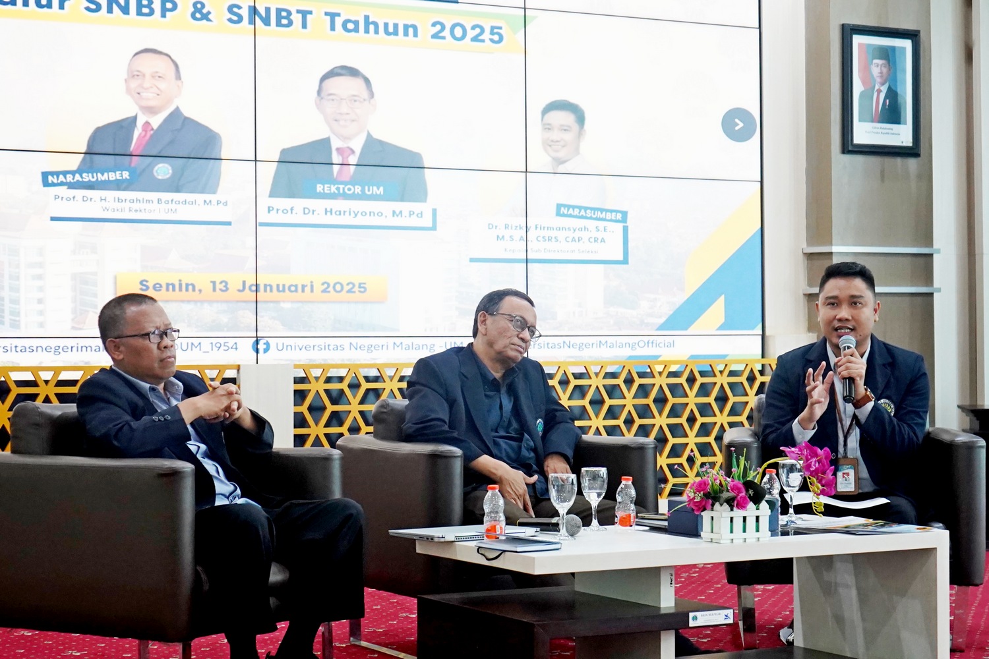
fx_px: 1895
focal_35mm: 69
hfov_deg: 29.2
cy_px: 330
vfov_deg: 19.7
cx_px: 494
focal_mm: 46
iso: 4000
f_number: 5
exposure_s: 1/125
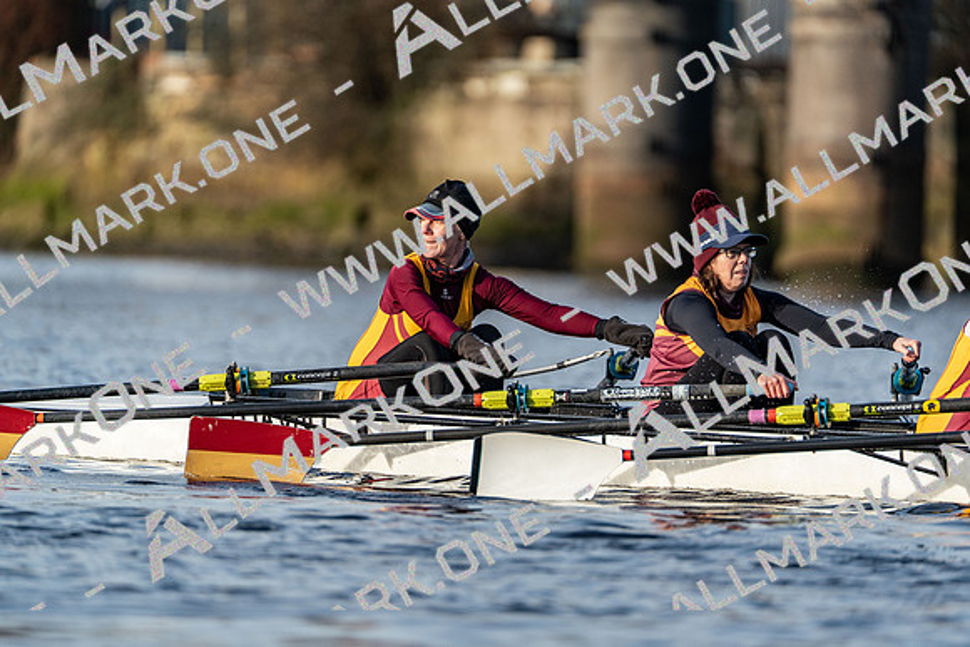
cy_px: 324
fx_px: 16170
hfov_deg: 3.4
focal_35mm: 600
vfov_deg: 2.3
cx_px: 485
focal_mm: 600
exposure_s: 1/2000
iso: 800
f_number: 6.3
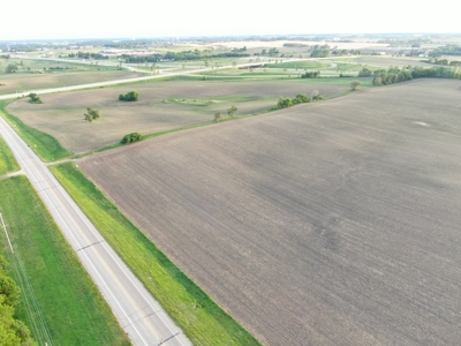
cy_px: 173
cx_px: 230
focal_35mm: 24
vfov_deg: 56.8
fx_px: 320
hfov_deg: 71.6
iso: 100
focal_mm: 4.39
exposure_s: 1/40
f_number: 2.8
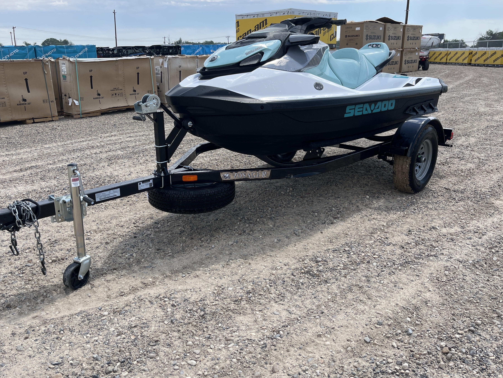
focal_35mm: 29
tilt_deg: -16.0
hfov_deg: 61.6
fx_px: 421
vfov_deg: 48.2
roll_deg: +0.8
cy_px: 173
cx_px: 230
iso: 50
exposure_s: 1/2899
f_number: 1.6
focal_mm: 5.1
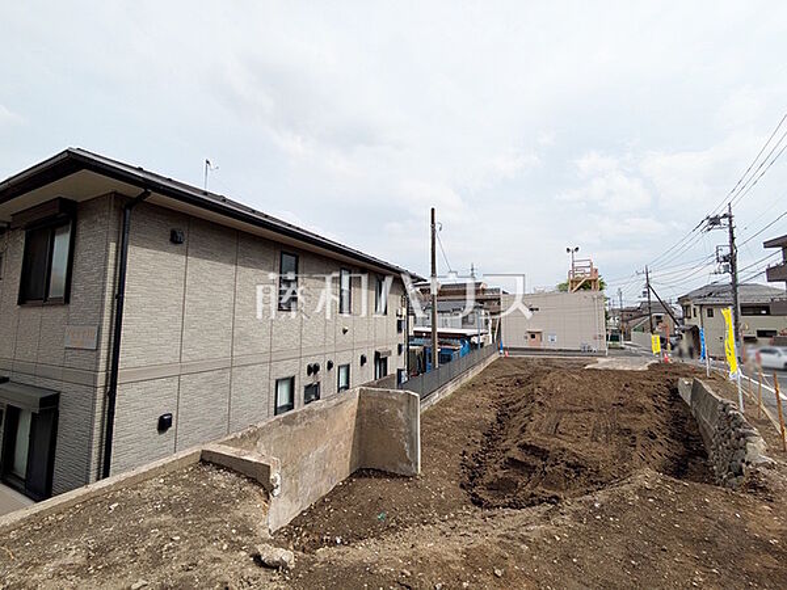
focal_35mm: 14
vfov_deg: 85.7
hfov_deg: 102.1
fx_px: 318
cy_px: 295
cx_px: 394
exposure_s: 1/2049
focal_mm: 1.83
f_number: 2.2
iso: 49
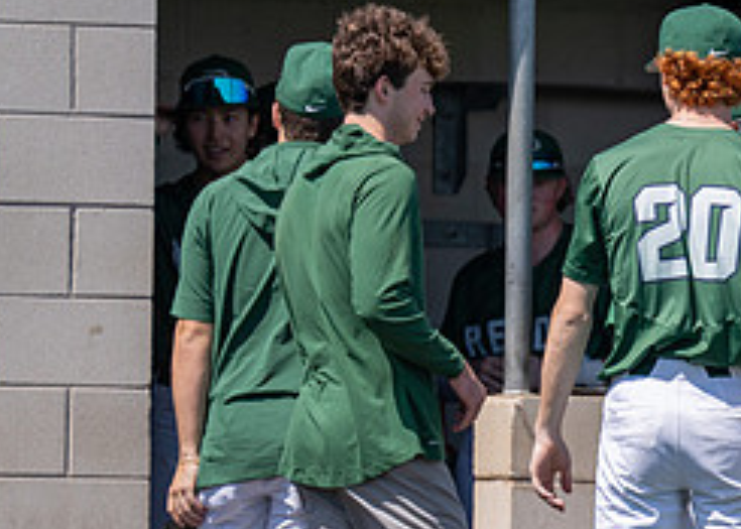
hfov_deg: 3.2
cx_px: 1017
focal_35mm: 620
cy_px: 433
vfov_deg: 2.3
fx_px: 13048
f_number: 2.8
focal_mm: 200
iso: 100
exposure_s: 1/2500
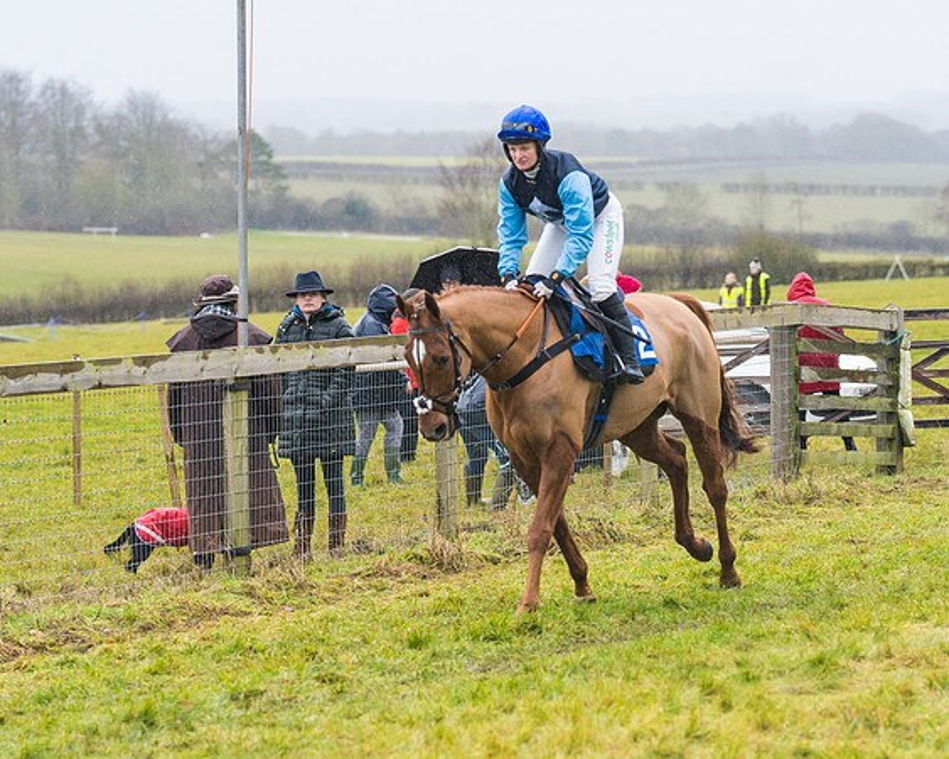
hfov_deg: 12.0
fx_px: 4530
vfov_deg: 9.6
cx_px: 469
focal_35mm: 161
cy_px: 402
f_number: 4
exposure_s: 1/1000
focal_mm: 135
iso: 800
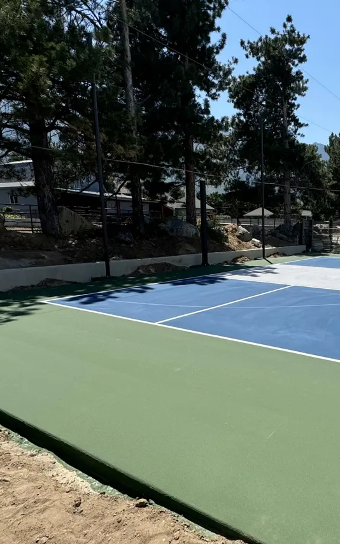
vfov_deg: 72.4
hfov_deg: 46.1
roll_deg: -1.0
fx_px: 371
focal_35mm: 25
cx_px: 283
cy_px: 300
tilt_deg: -12.3
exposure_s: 1/1880
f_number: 2.2
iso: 50
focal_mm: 2.22
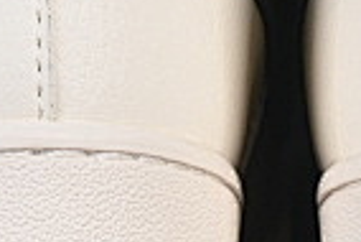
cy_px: -140
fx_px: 5732
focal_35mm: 571
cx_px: 277
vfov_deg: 2.4
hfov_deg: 3.6
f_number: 8
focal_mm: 50
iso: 160
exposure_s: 1/80
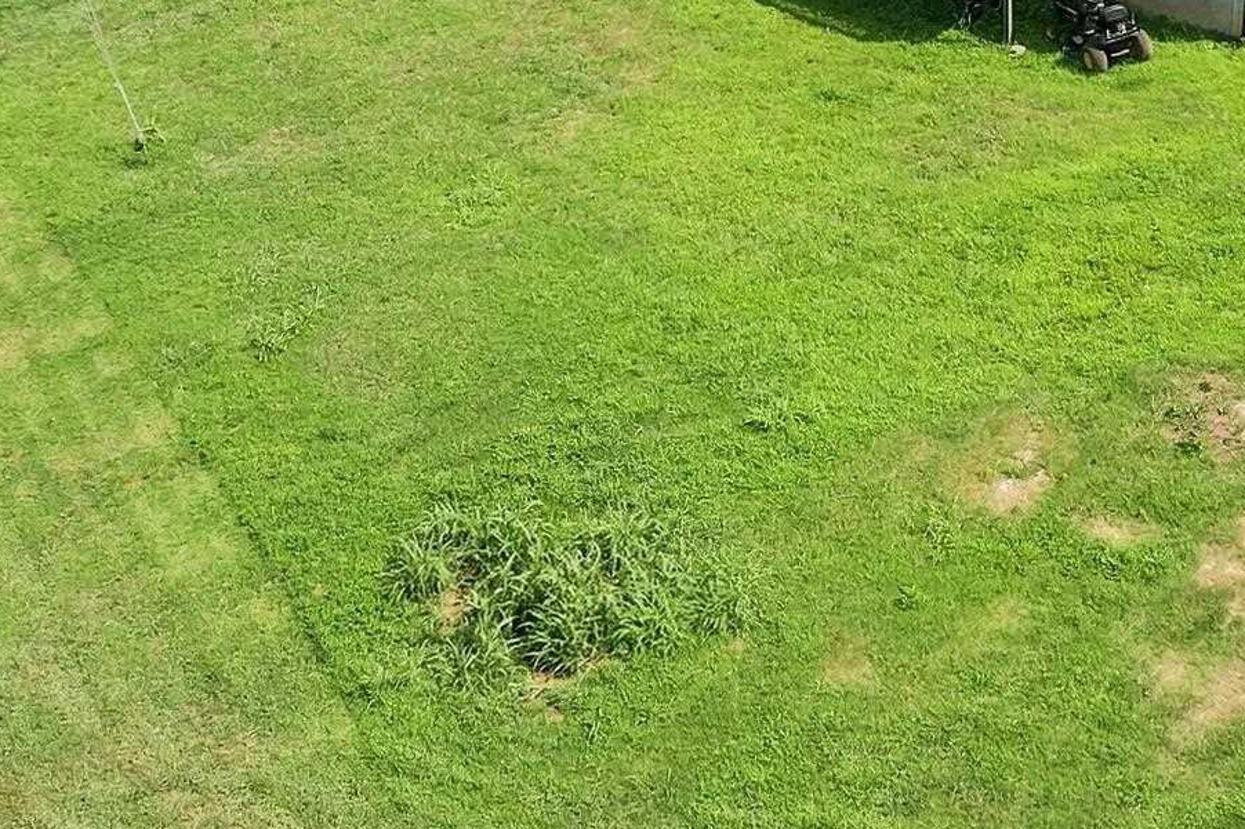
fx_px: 2109
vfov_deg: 20.9
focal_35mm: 61
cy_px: -133
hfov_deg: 32.5
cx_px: 856
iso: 120
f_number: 2.8
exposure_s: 1/320
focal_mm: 8.4
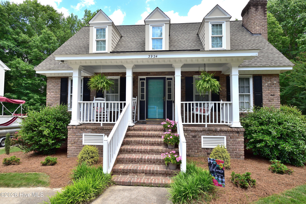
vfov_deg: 63.2
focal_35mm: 20
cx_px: 153
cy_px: 102
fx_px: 166
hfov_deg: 85.4
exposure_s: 1/200
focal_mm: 13
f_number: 10
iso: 400
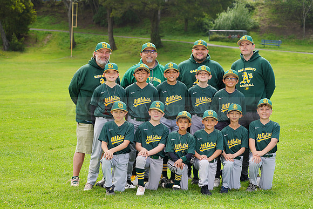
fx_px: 870
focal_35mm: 100
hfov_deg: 20.4
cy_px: 104
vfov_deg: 13.7
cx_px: 156
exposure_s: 1/250
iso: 100
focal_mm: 100
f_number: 6.3
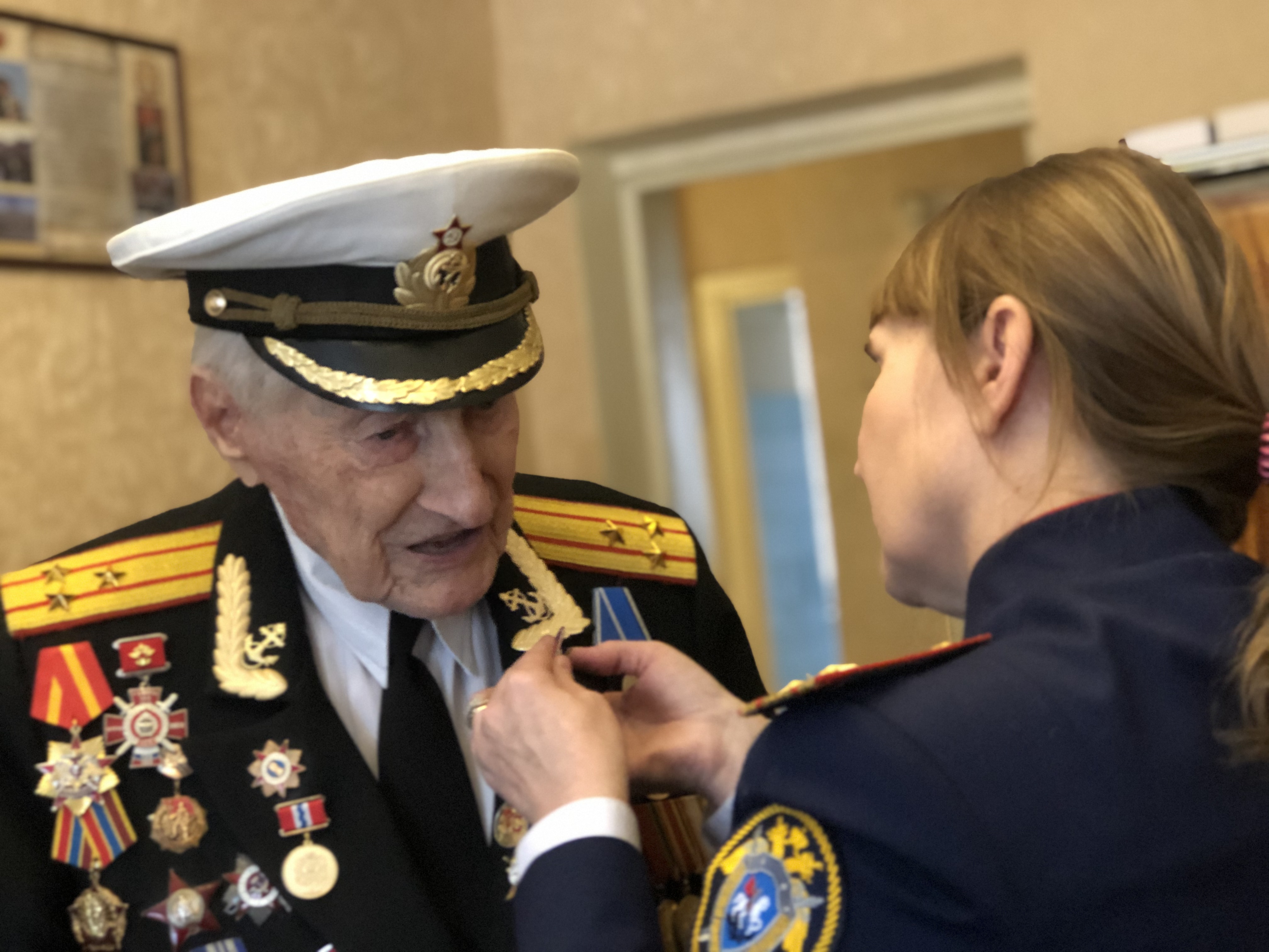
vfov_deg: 25.7
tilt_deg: -2.1
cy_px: 476
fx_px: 2090
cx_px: 634
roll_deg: +7.7
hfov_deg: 33.8
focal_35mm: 57
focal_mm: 6.6
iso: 500
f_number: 2.8
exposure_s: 1/33
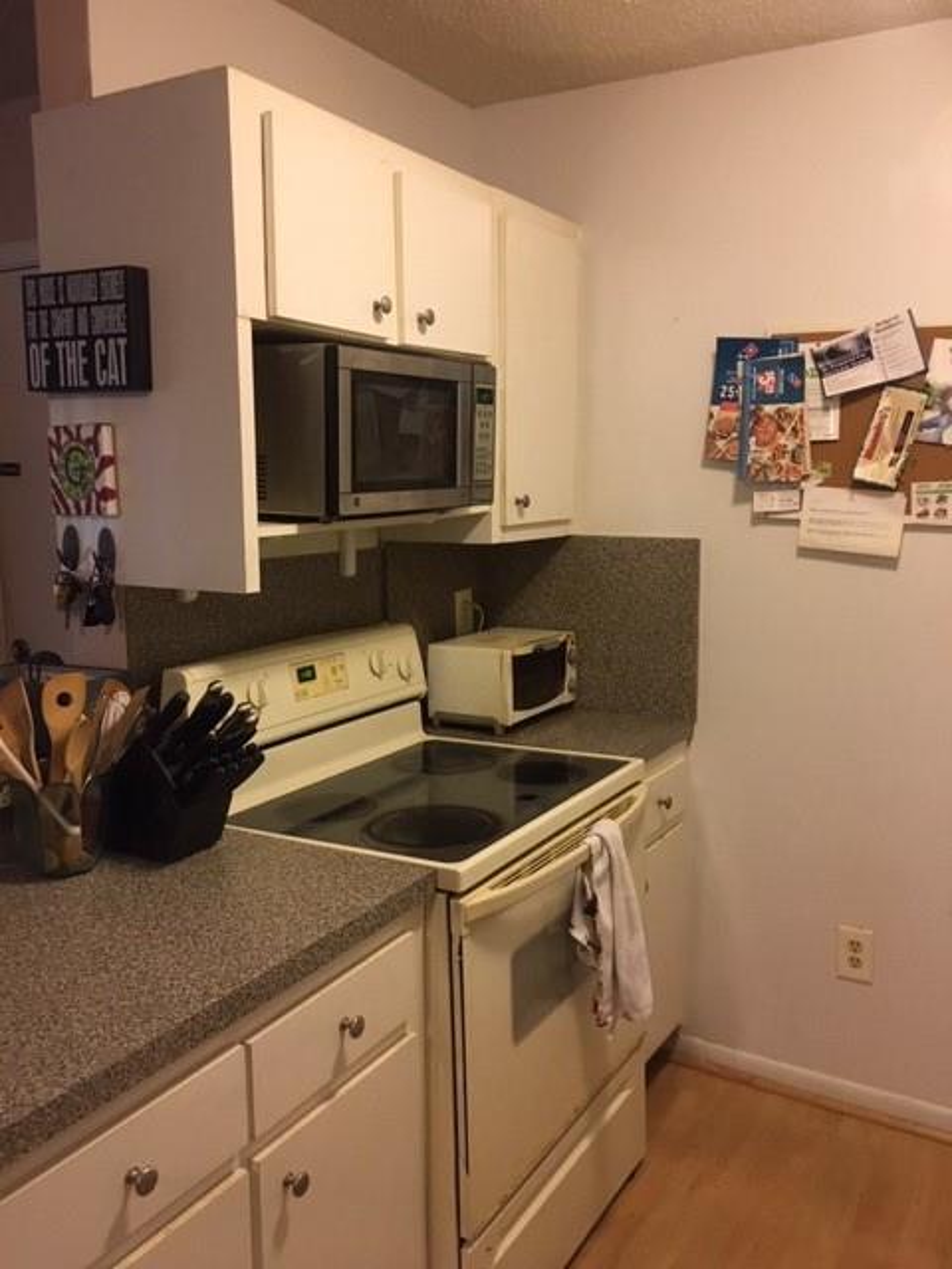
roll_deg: -0.8
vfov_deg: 61.7
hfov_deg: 48.2
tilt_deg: -6.9
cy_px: 634
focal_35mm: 29
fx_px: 1063
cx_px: 476
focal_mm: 4.15
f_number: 2.2
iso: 200
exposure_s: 1/30
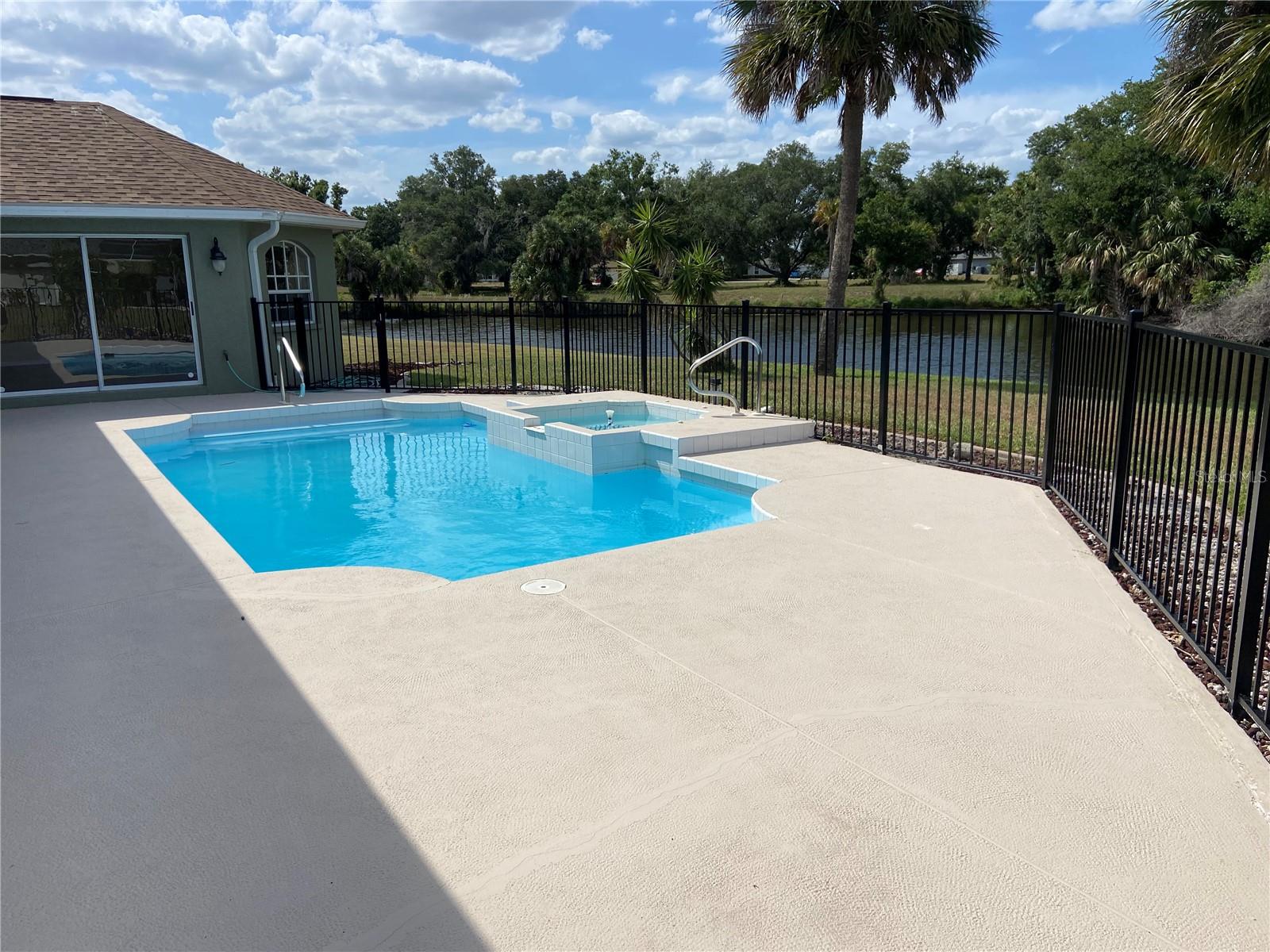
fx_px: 954
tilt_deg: -12.1
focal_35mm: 26
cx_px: 635
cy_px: 476
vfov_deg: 53.1
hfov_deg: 67.3
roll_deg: +0.9
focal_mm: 4.25
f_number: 1.8
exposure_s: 1/5747
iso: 32
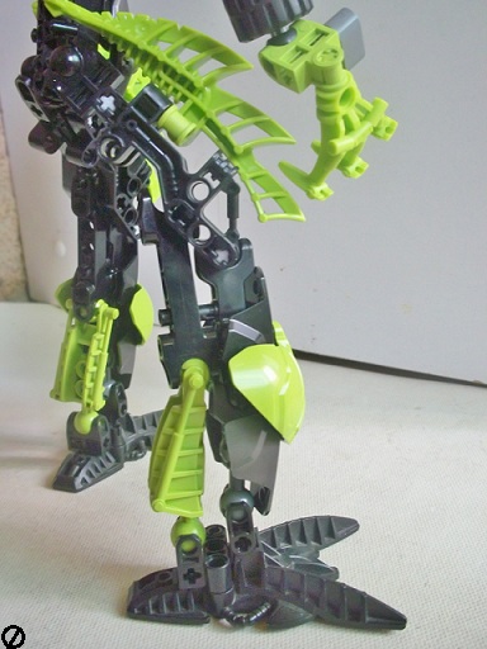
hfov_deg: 39.7
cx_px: 244
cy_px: 324
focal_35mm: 36
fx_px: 675
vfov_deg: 51.4
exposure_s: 1/8
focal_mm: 6.5
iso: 248
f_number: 3.1
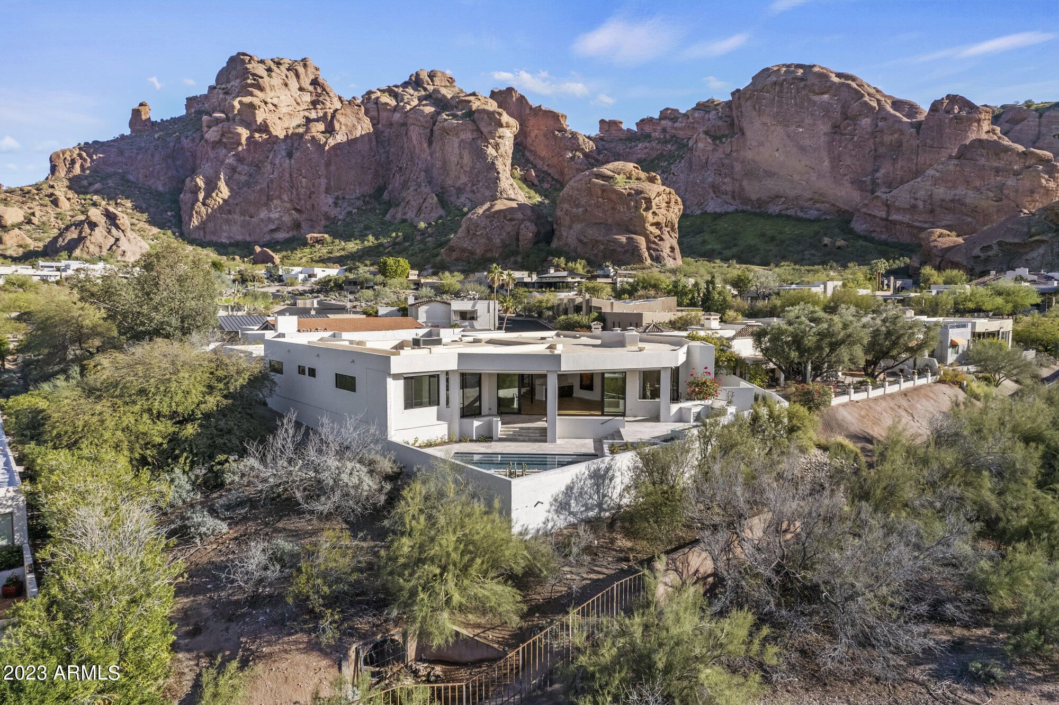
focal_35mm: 22
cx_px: 530
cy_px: 352
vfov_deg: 57.2
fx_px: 647
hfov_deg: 78.6
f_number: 2.8
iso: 100
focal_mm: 8.38
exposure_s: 1/160
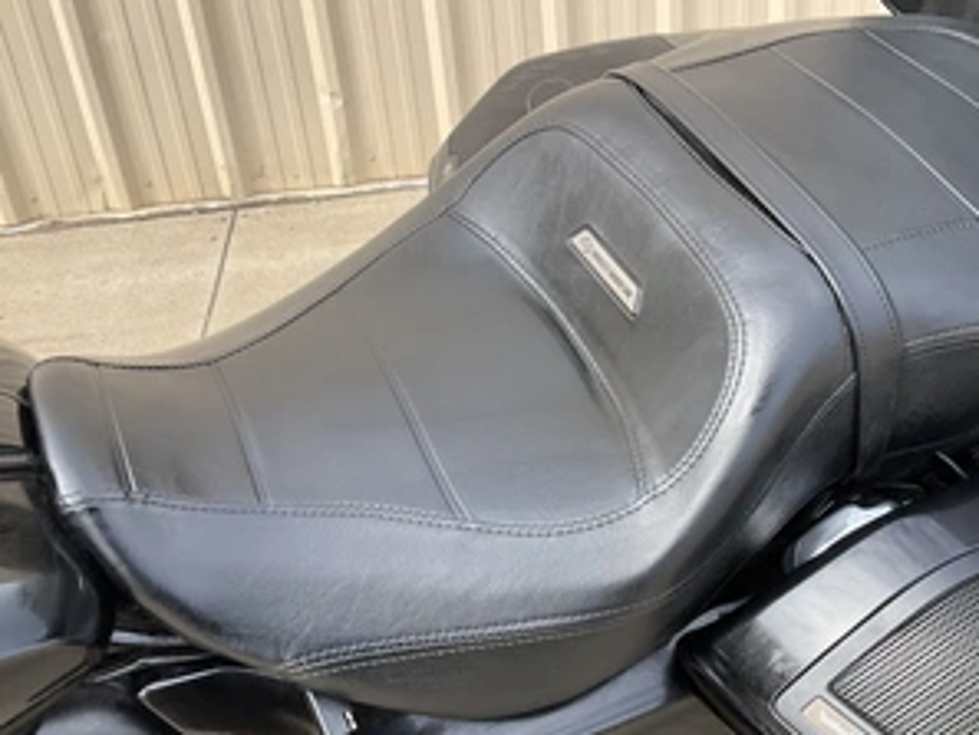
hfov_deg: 47.8
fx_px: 1103
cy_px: 445
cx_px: 521
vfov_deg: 36.7
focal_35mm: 39
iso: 25
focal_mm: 3
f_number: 1.8
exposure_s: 1/635
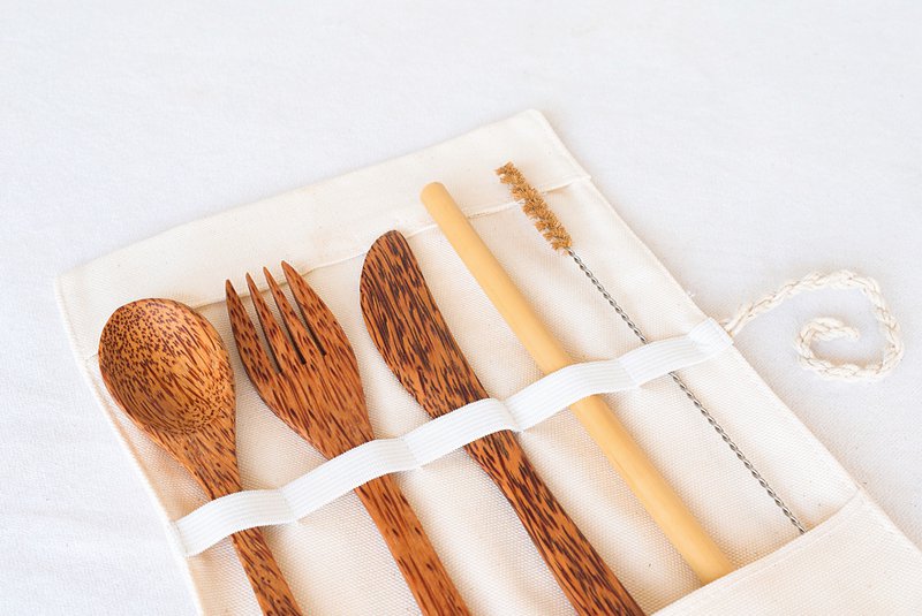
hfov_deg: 38.8
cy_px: 308
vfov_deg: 26.5
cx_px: 461
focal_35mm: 51
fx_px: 1307
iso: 1250
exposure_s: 1/30
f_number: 11
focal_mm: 34
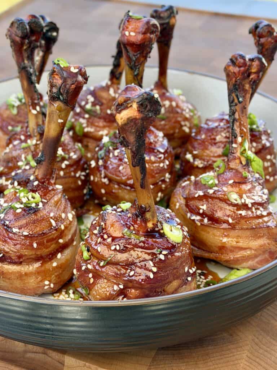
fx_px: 512
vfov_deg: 39.7
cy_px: 185
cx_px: 138
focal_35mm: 48
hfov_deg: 30.3
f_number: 1.78
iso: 100
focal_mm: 6.76
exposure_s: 1/475
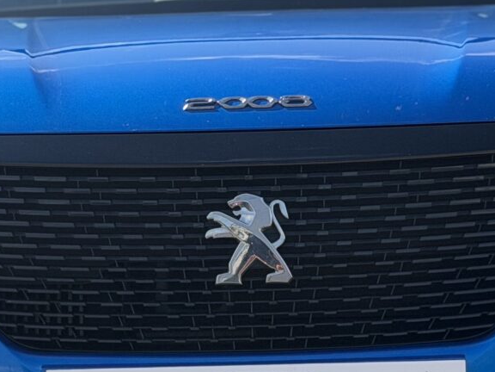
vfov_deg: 9.3
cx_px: 253
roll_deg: -2.3
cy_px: 219
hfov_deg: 12.3
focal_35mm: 160
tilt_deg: -1.3
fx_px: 2288
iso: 80
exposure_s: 1/2976
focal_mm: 6.76
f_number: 1.78
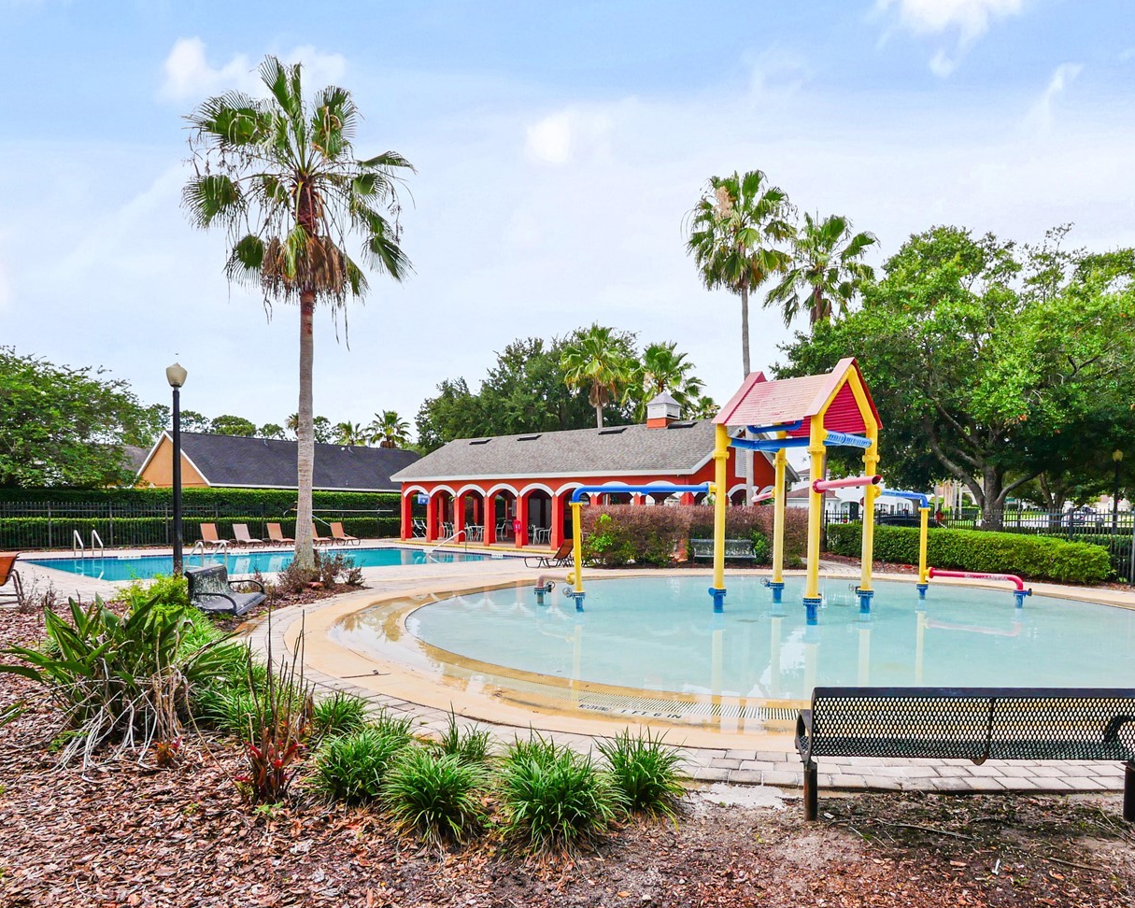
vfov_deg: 73.5
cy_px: 394
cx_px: 668
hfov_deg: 85.5
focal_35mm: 18
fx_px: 605
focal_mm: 7
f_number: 8
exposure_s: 1/400
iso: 200
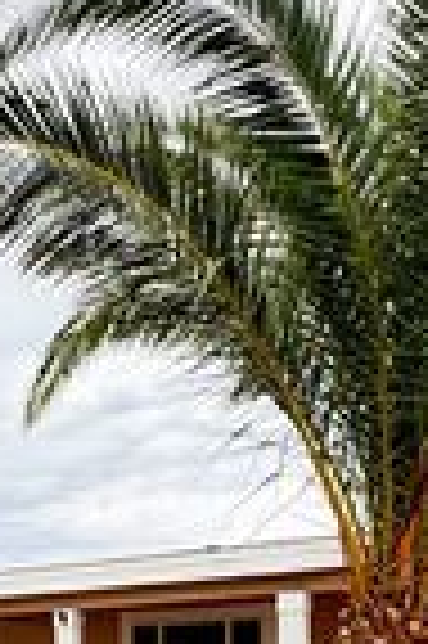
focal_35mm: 51
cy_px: 750
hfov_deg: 25.4
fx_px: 912
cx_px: 23
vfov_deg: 32.8
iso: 64
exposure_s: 1/121
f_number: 2.2
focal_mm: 2.22
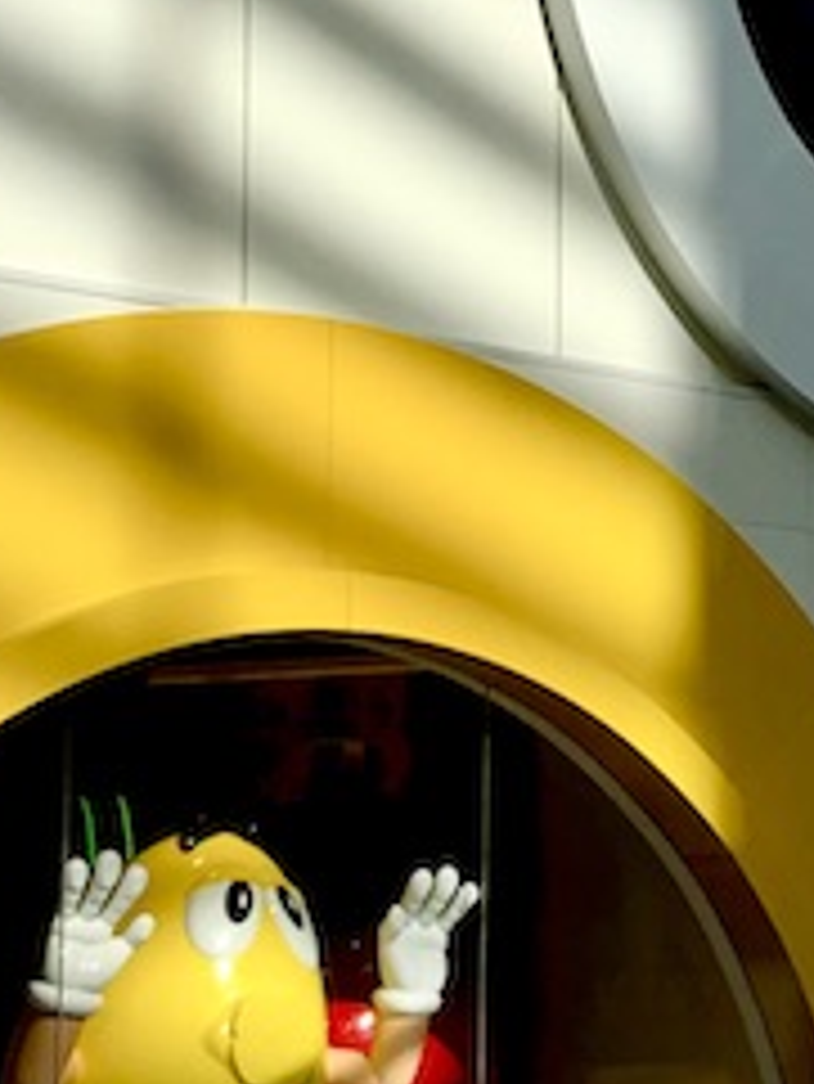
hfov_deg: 15.6
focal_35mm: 93
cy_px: 441
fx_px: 2913
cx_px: 850
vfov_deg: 21.1
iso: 20
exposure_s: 1/1845
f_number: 1.8
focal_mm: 4
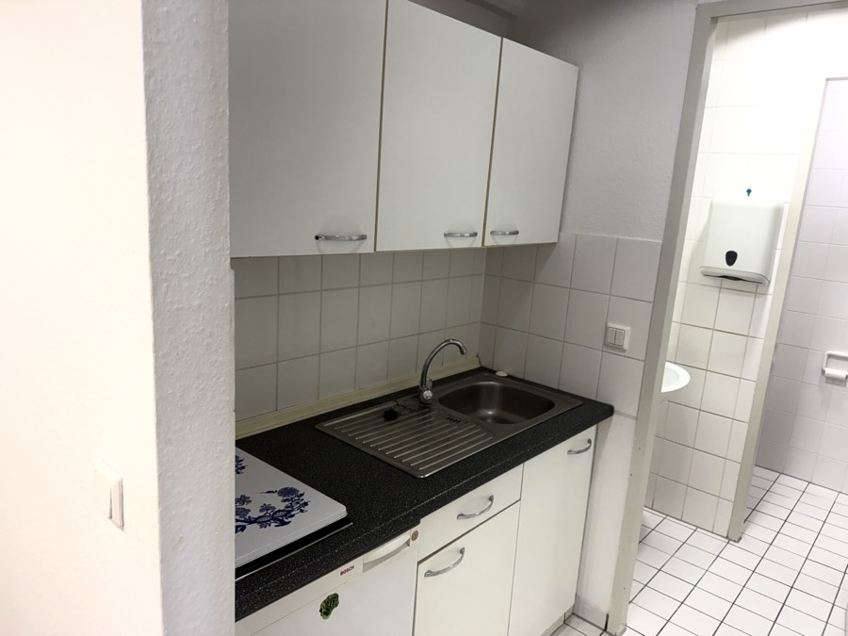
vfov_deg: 56.8
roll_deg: -3.6
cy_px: 318
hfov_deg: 71.6
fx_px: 588
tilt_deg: -11.2
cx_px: 424
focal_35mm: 24
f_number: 1.78
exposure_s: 1/100
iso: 125
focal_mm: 6.76
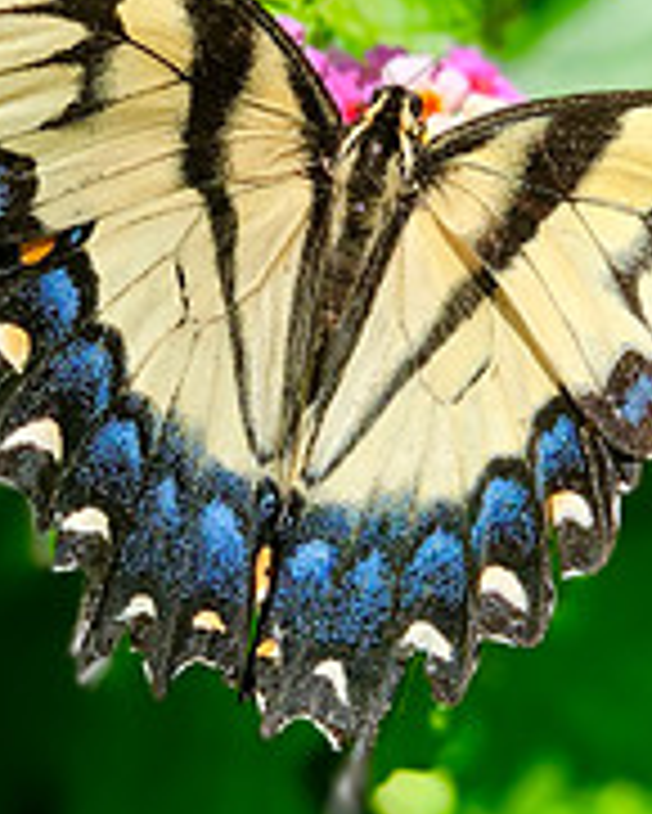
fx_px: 3037
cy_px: 301
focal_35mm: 126
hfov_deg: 12.3
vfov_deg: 15.2
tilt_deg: -45.6
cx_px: 378
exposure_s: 1/287
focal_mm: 6
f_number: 2.4
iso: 16
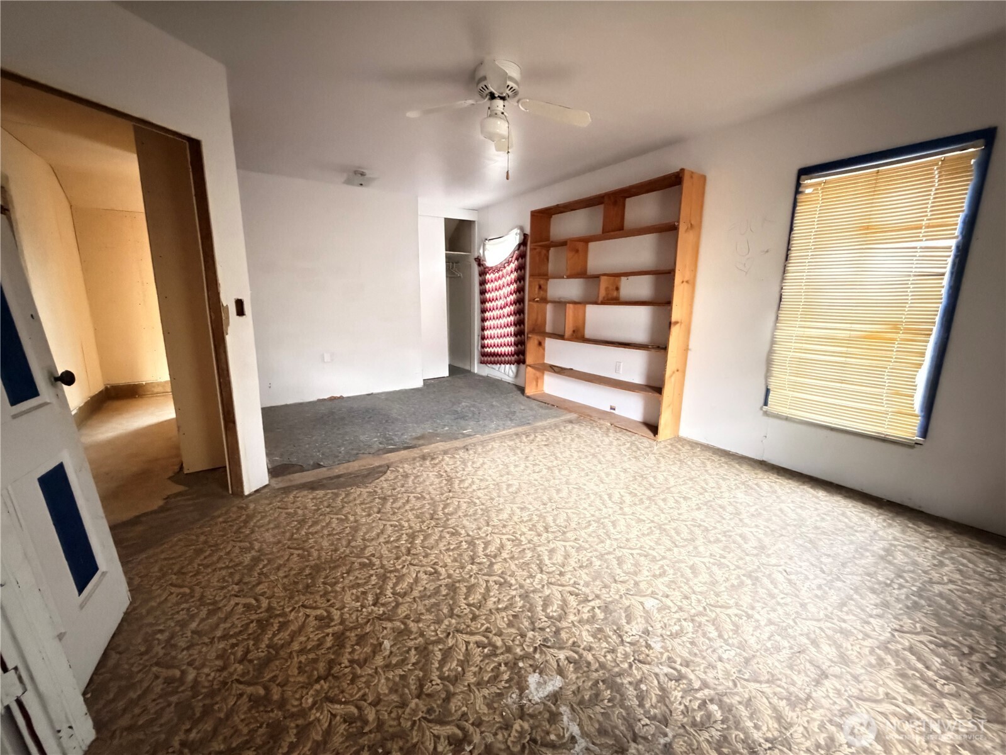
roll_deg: -0.3
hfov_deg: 102.1
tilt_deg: -11.2
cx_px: 503
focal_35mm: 14
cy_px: 378
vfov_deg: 85.7
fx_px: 407
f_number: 2.2
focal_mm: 2.22
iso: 2500
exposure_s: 1/30
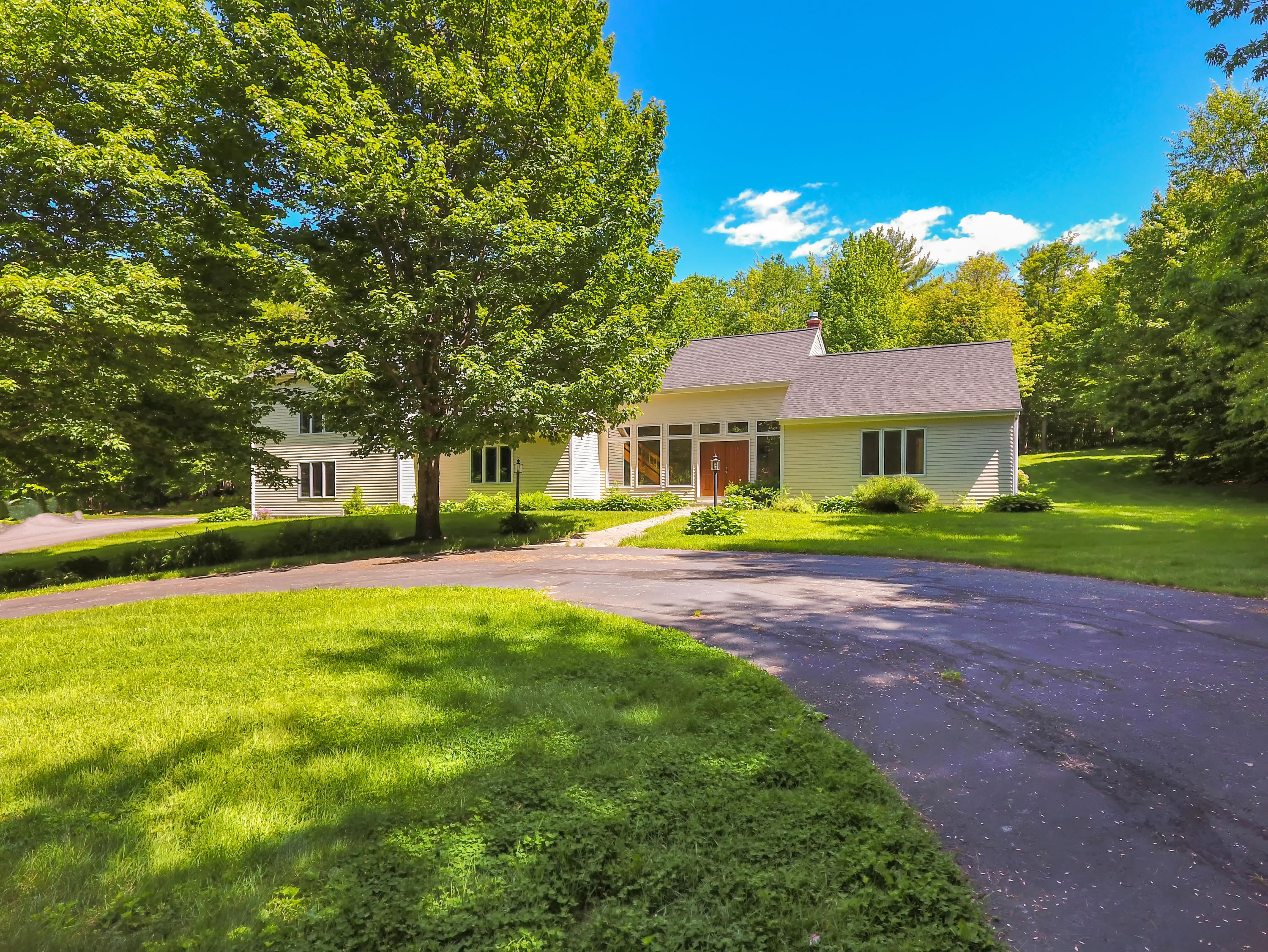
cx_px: 634
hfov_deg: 81.7
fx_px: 733
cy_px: 476
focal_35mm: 20
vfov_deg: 66.0
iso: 100
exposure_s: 1/40
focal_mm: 3.61
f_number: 2.8
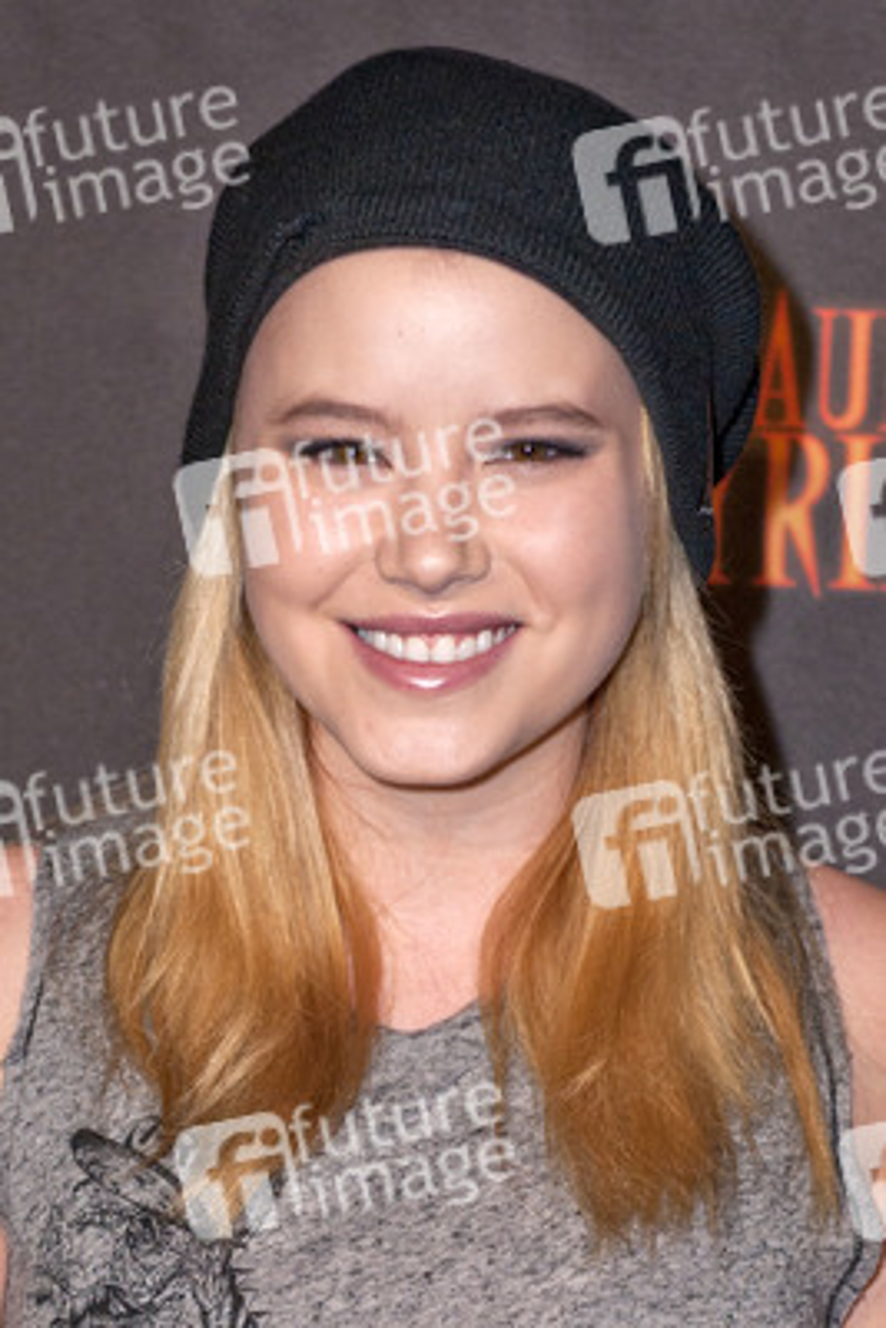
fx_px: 2582
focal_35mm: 70
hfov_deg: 19.5
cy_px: 664
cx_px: 443
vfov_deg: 28.8
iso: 500
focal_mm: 70
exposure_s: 1/400
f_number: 4.5
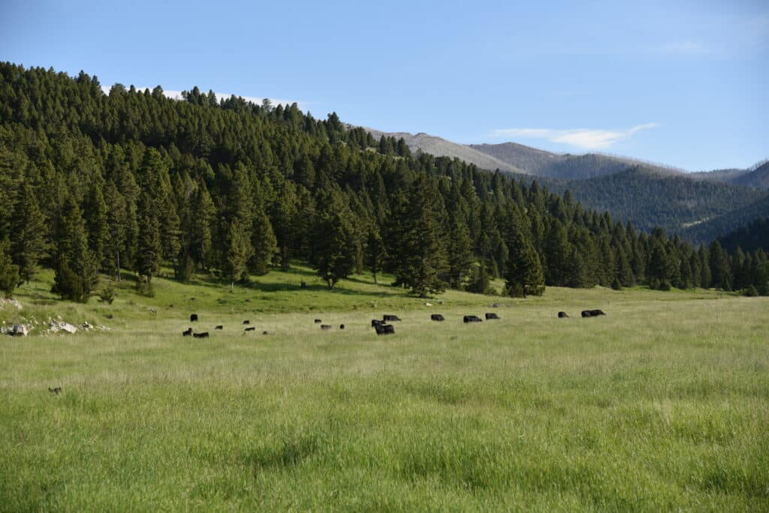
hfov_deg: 23.9
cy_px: 256
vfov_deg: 16.1
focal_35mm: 85
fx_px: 1817
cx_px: 384
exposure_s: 1/500
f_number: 5.6
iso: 200
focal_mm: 85
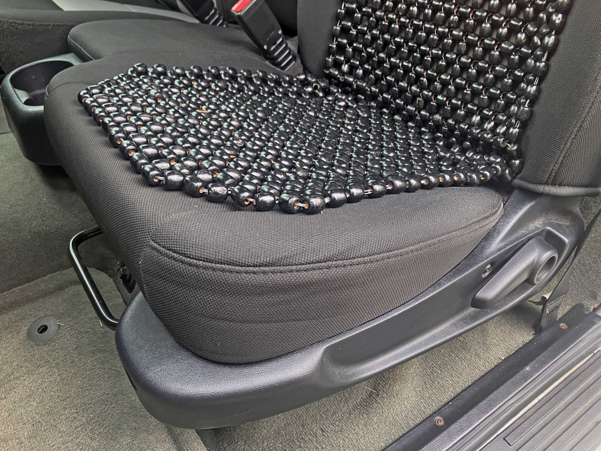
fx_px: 486
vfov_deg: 49.7
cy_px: 226
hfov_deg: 63.4
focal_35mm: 28
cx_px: 300
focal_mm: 3.99
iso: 80
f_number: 1.8
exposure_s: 1/86
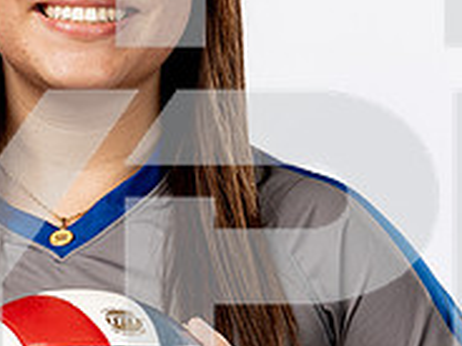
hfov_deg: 12.5
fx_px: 2095
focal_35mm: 157
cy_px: 217
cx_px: 94
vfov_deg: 9.4
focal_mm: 43
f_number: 5.6
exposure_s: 1/250
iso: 160
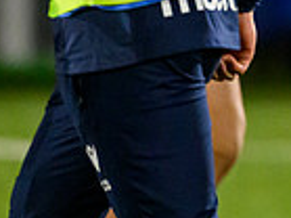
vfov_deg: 0.5
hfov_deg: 0.7
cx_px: 692
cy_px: -193
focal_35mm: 2801
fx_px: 23526
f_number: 4
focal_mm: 560
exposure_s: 1/800
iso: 10000
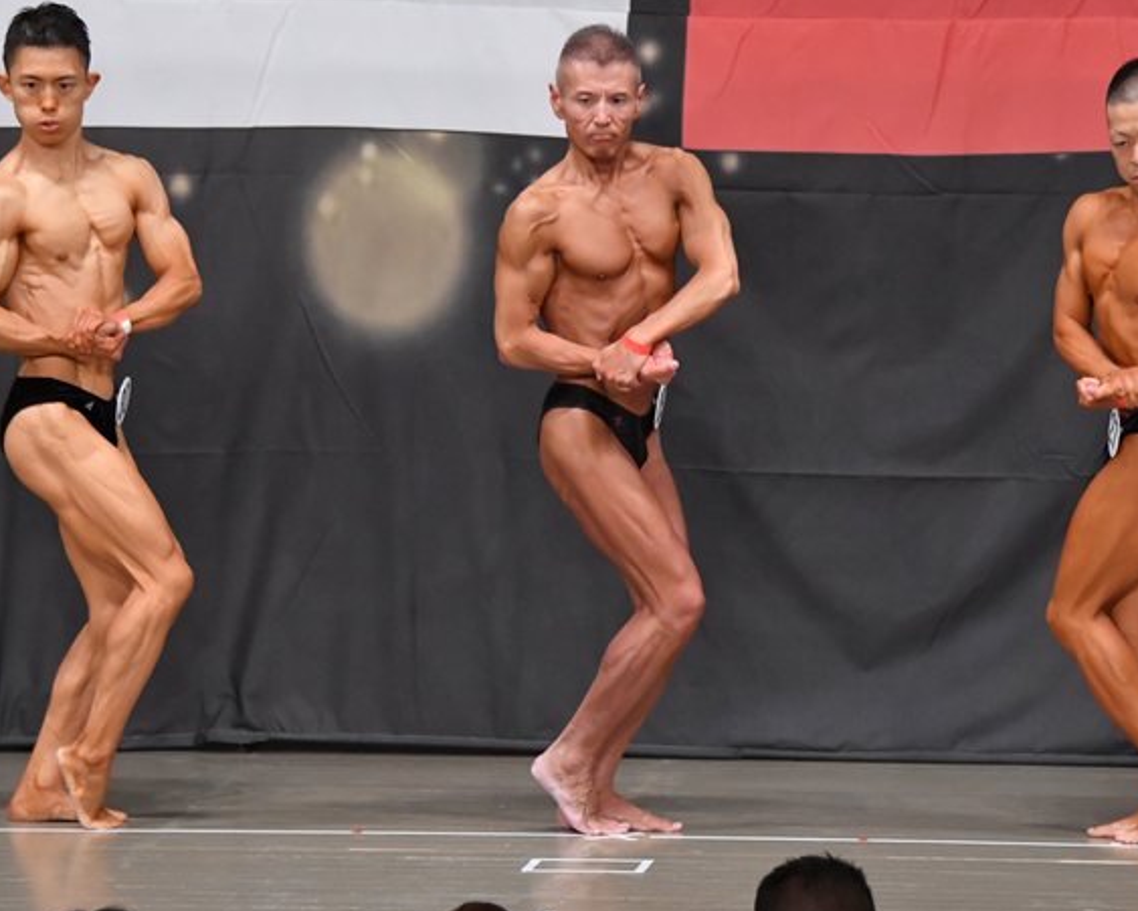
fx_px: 9435
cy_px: 408
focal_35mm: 280
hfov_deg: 6.9
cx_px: 648
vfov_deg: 5.5
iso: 5000
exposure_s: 1/400
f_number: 5.6
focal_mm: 145
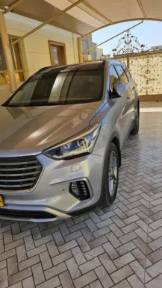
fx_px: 199
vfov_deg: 71.9
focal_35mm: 26
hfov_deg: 44.4
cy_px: 146
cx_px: 78
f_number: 1.7
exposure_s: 1/612
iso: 10
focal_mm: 6.3
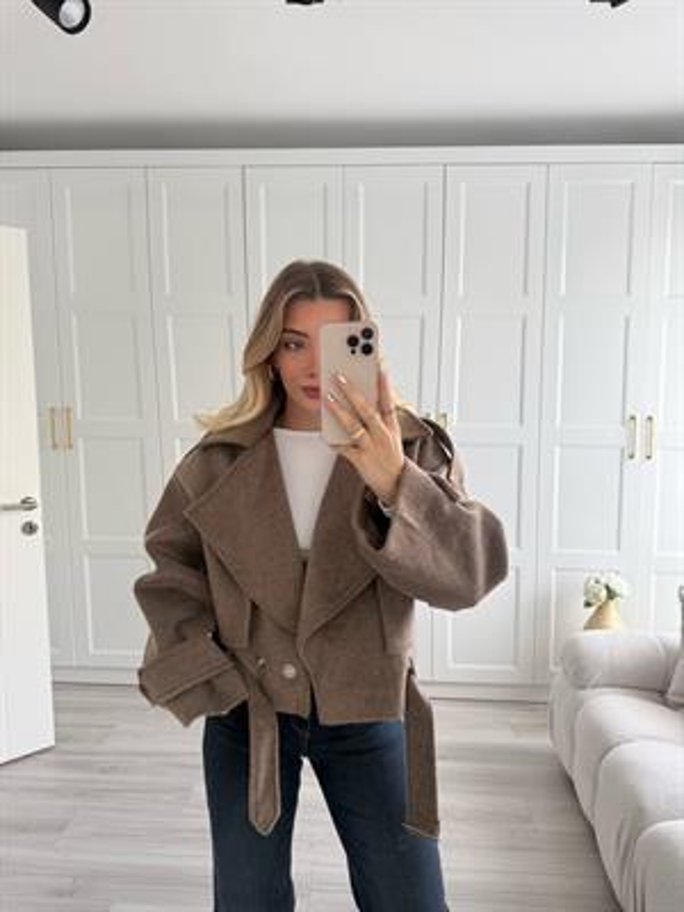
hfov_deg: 56.8
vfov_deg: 71.6
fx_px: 632
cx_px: 342
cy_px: 456
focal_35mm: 24
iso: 160
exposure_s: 1/121
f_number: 1.78
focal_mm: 6.76
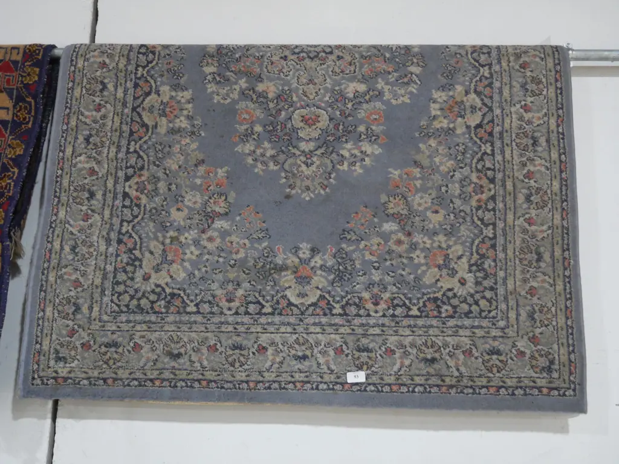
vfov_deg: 39.7
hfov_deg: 51.4
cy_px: 232
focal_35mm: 36
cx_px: 310
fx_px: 644
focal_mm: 18
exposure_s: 1/60
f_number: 4
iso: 1600
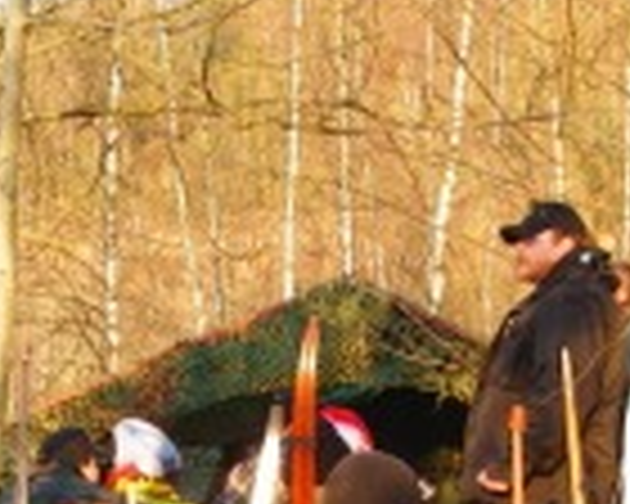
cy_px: 562
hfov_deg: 14.1
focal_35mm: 137
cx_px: 248
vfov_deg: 11.1
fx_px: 2554
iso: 64
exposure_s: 1/100
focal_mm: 7.3
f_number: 3.4
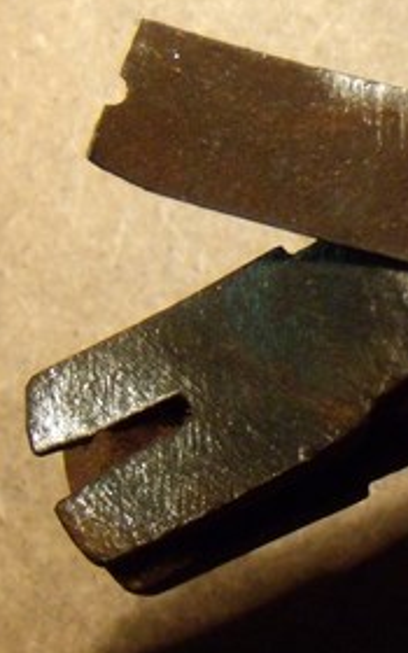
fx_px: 1939
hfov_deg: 11.8
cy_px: 352
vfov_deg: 19.1
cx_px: 483
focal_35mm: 109
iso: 320
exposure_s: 1/60
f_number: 3.6
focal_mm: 6.4
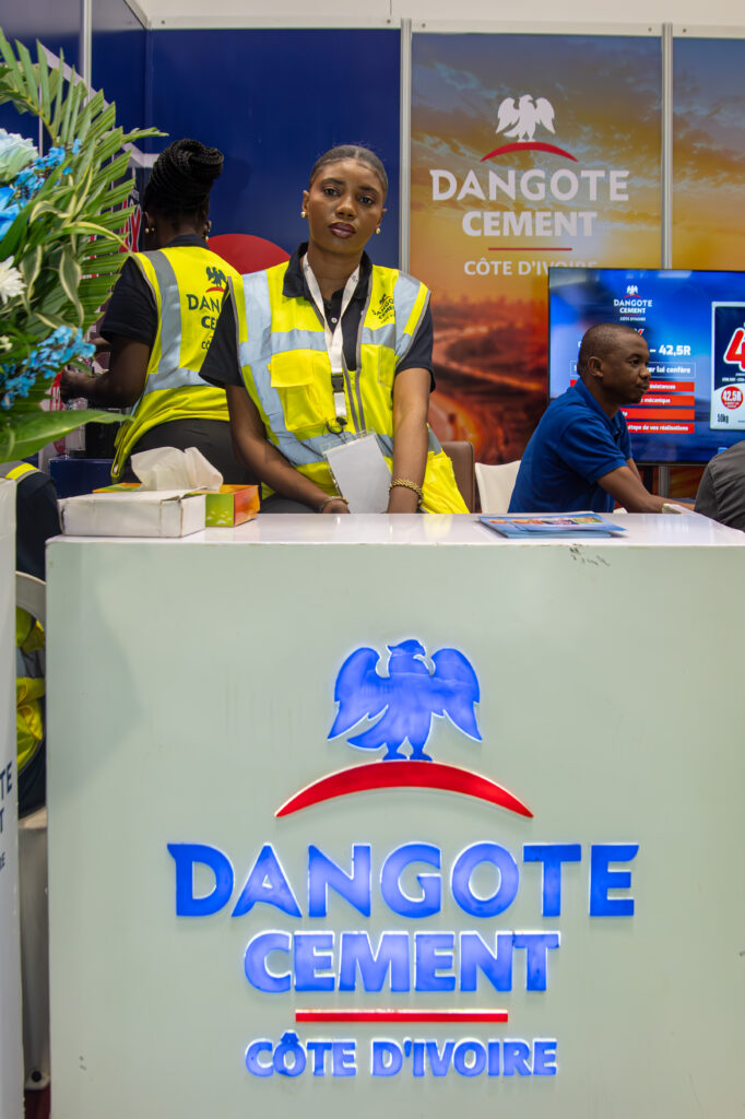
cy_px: 560
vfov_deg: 53.1
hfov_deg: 36.8
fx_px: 1118
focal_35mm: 36
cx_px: 372
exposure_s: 1/200
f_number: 4
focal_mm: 24
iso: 640
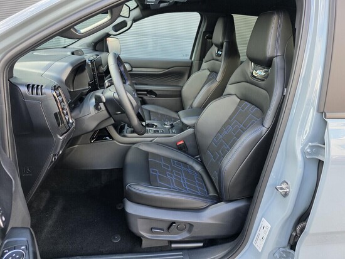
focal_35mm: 23
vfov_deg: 58.9
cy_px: 130
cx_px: 172
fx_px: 229
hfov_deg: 73.9
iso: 160
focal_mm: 6.3
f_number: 1.7
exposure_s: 1/180
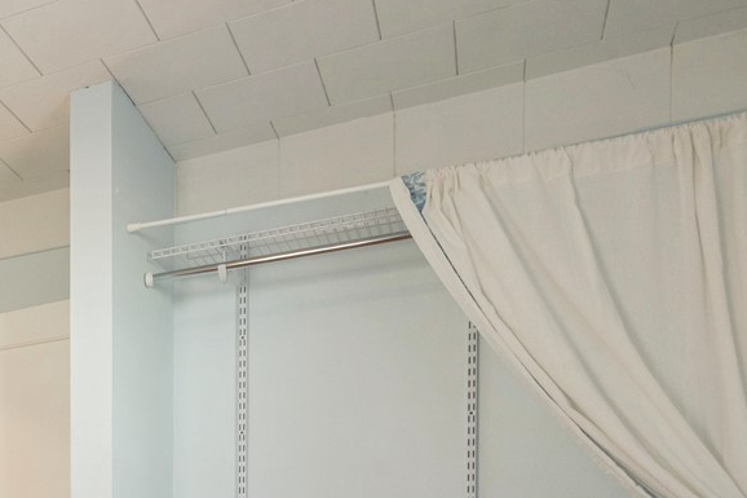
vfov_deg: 25.8
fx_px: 975
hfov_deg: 33.2
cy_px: 589
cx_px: -178
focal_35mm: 47
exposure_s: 1/6
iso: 400
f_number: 10
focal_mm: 16
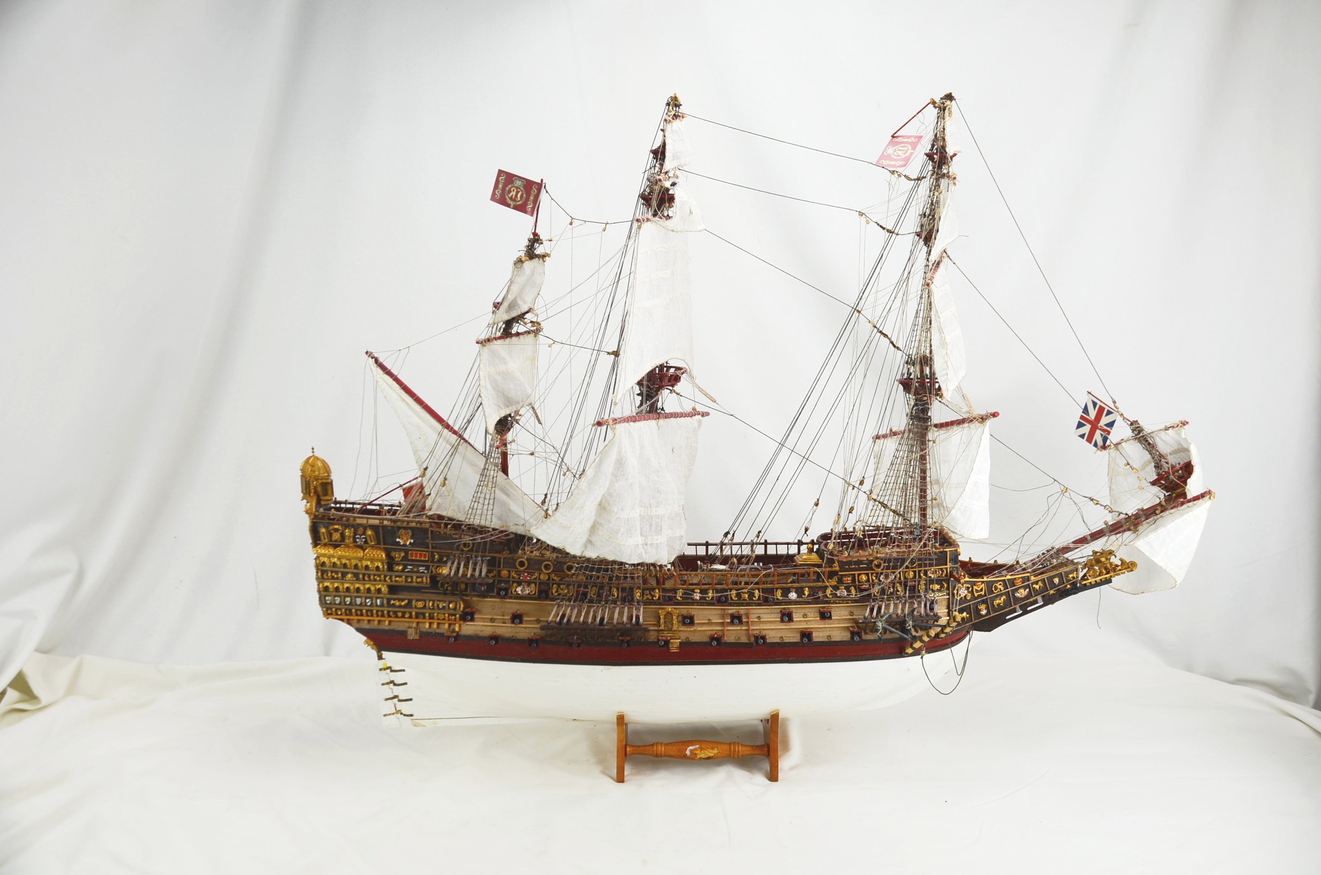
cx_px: 660
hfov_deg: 46.5
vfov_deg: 31.8
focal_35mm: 42
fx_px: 1538
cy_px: 438
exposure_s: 1/60
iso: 100
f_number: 4
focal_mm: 28
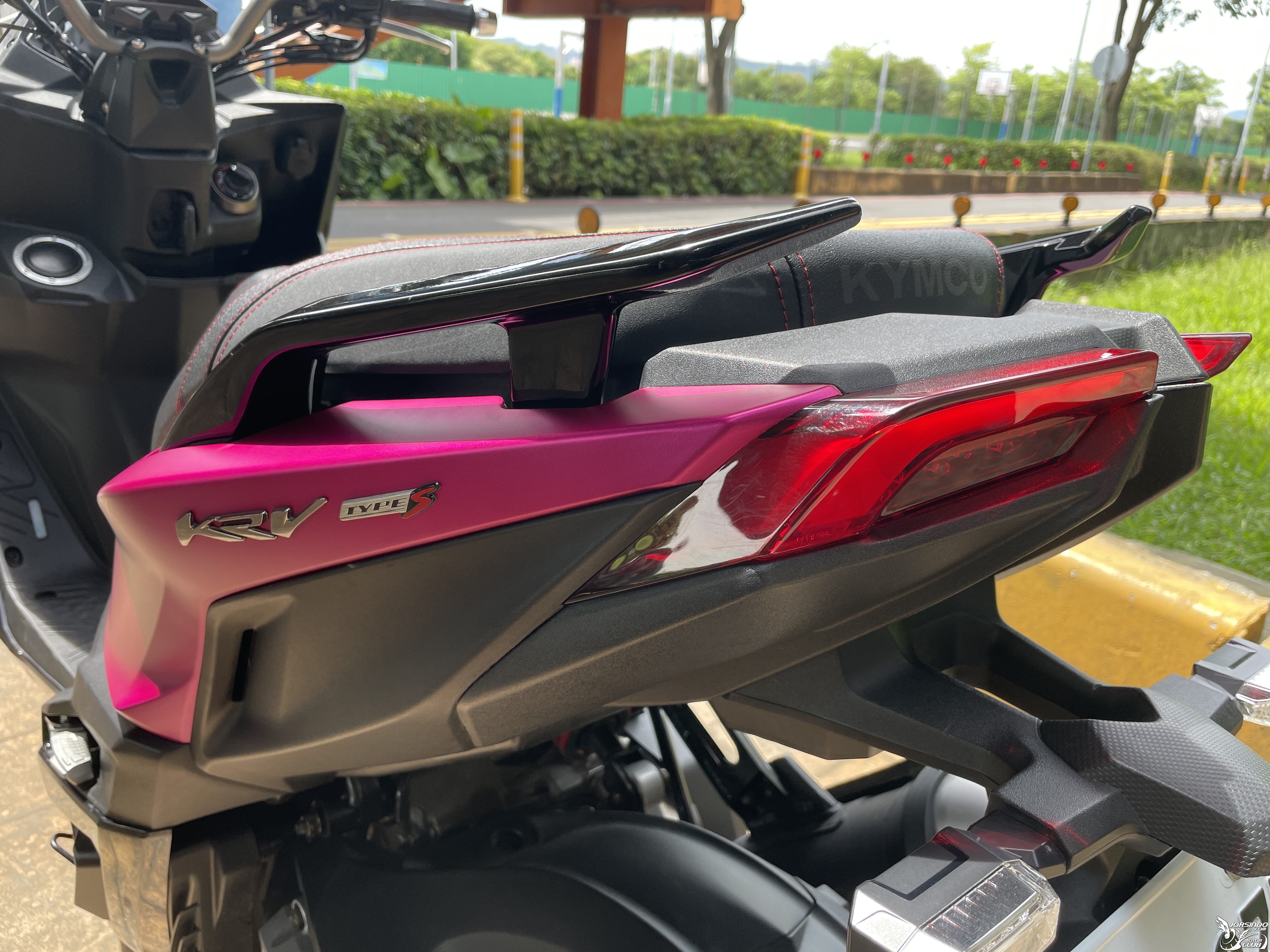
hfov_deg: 67.3
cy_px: 476
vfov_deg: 53.1
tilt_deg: -20.8
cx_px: 635
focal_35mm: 26
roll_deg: -4.4
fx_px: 954
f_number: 1.6
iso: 32
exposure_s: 1/294
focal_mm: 4.2
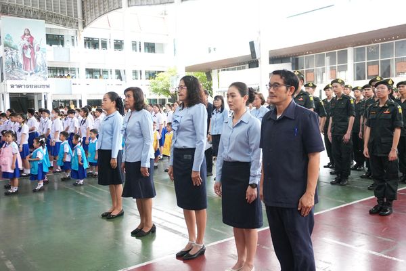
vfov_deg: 38.4
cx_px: 203
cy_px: 136
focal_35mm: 34
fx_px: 389
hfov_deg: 55.1
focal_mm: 23
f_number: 4
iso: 2500
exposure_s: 1/200
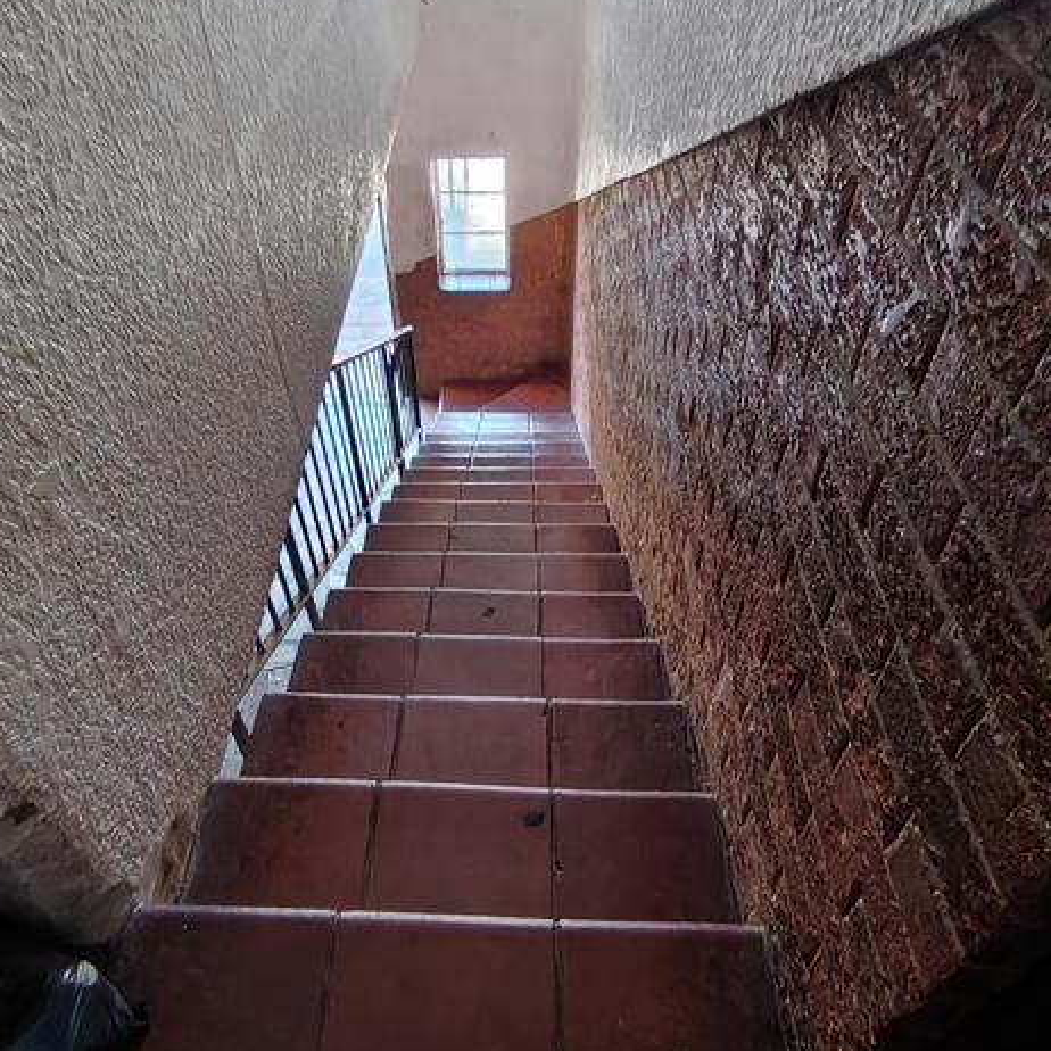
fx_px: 893
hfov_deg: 60.8
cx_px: 464
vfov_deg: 60.8
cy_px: 478
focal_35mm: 26
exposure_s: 1/16.7
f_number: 2.2
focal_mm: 1.42
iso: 1099
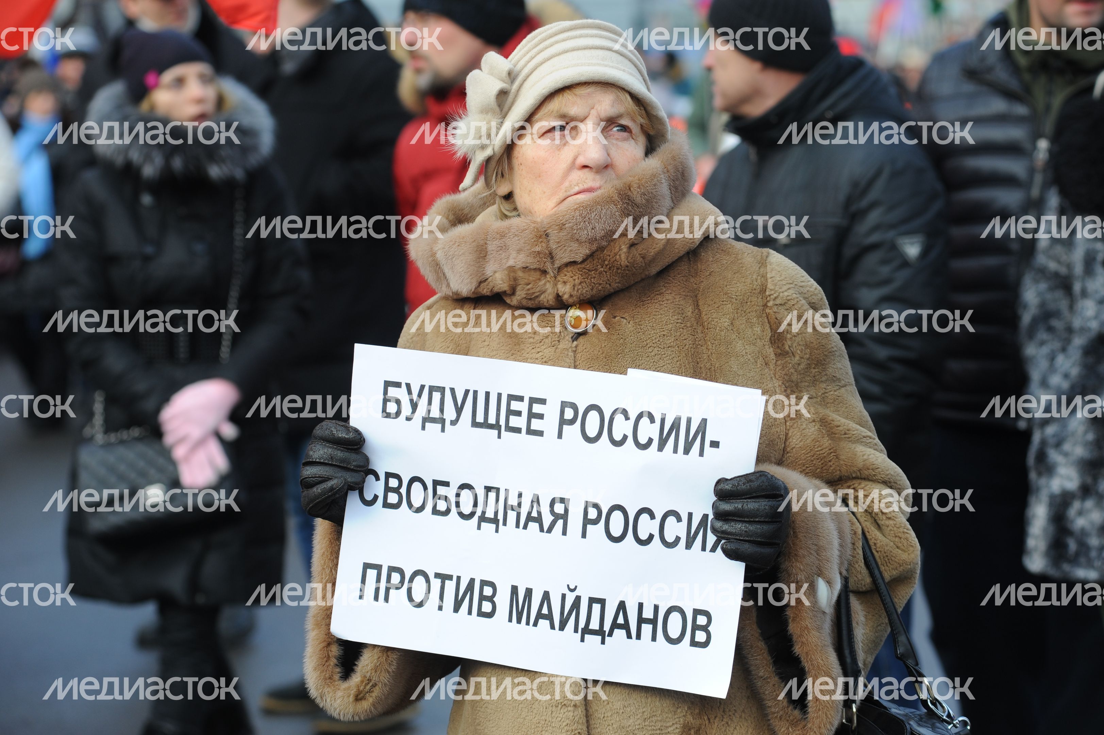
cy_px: 368
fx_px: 3432
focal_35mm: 112
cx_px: 552
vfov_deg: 12.2
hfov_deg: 18.3
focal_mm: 112
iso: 400
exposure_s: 1/640
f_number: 5.6
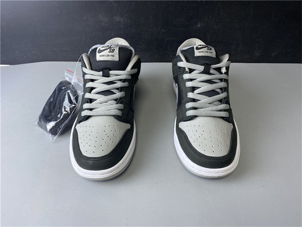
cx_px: 151
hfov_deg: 67.3
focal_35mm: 26
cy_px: 114
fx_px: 227
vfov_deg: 53.1
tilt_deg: -36.0
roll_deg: +0.0
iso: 125
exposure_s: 1/100
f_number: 1.8
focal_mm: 4.25
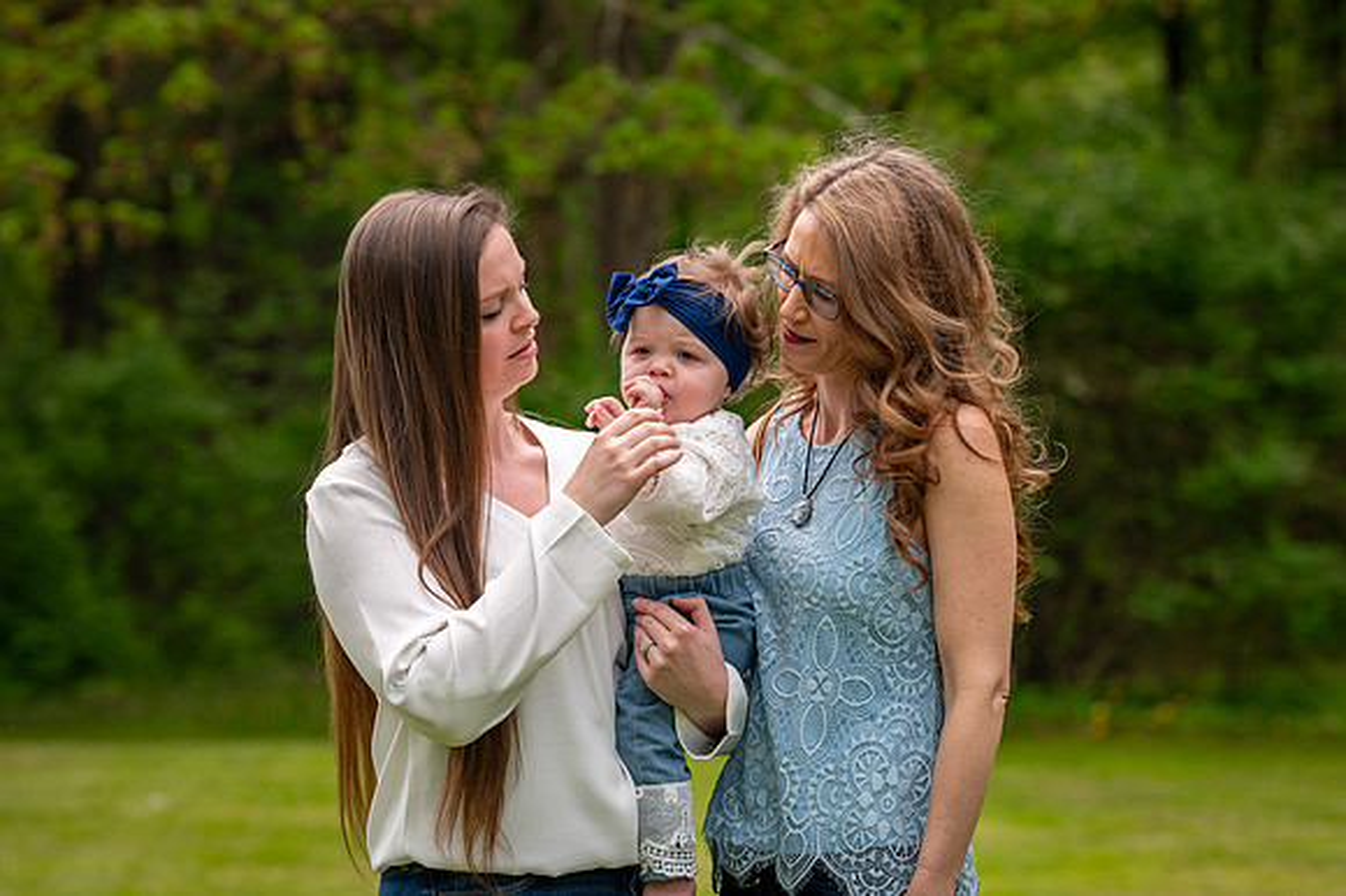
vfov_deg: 8.4
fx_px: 6084
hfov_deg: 12.6
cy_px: 356
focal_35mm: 163
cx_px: 682
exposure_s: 1/800
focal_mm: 135
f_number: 5
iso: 400
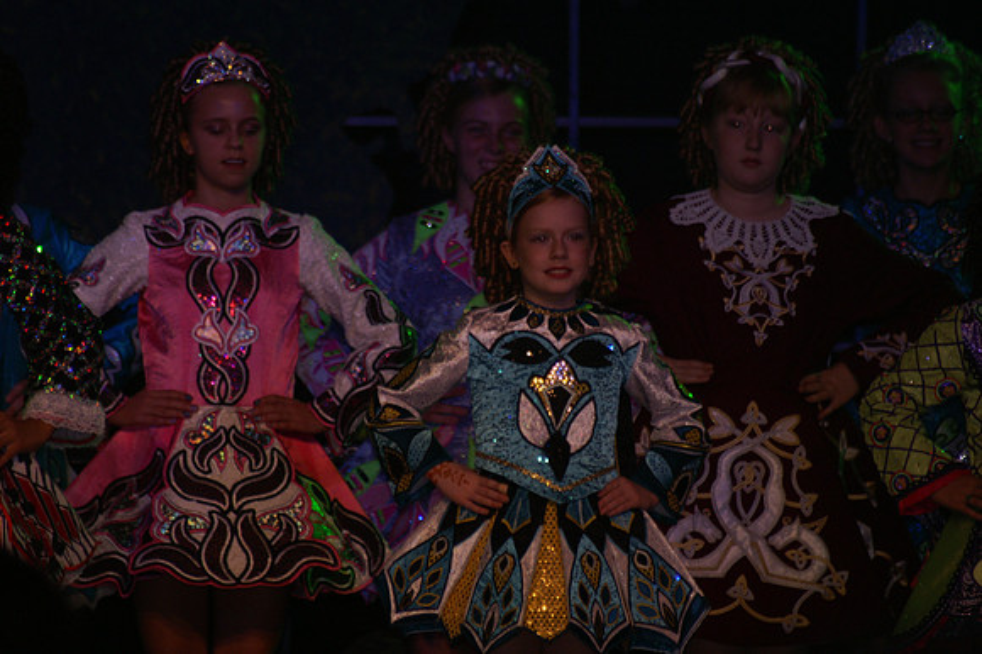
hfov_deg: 6.0
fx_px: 9405
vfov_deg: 4.0
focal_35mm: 345
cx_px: 491
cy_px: 327
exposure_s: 1/125
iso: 400
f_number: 5.6
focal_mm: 230
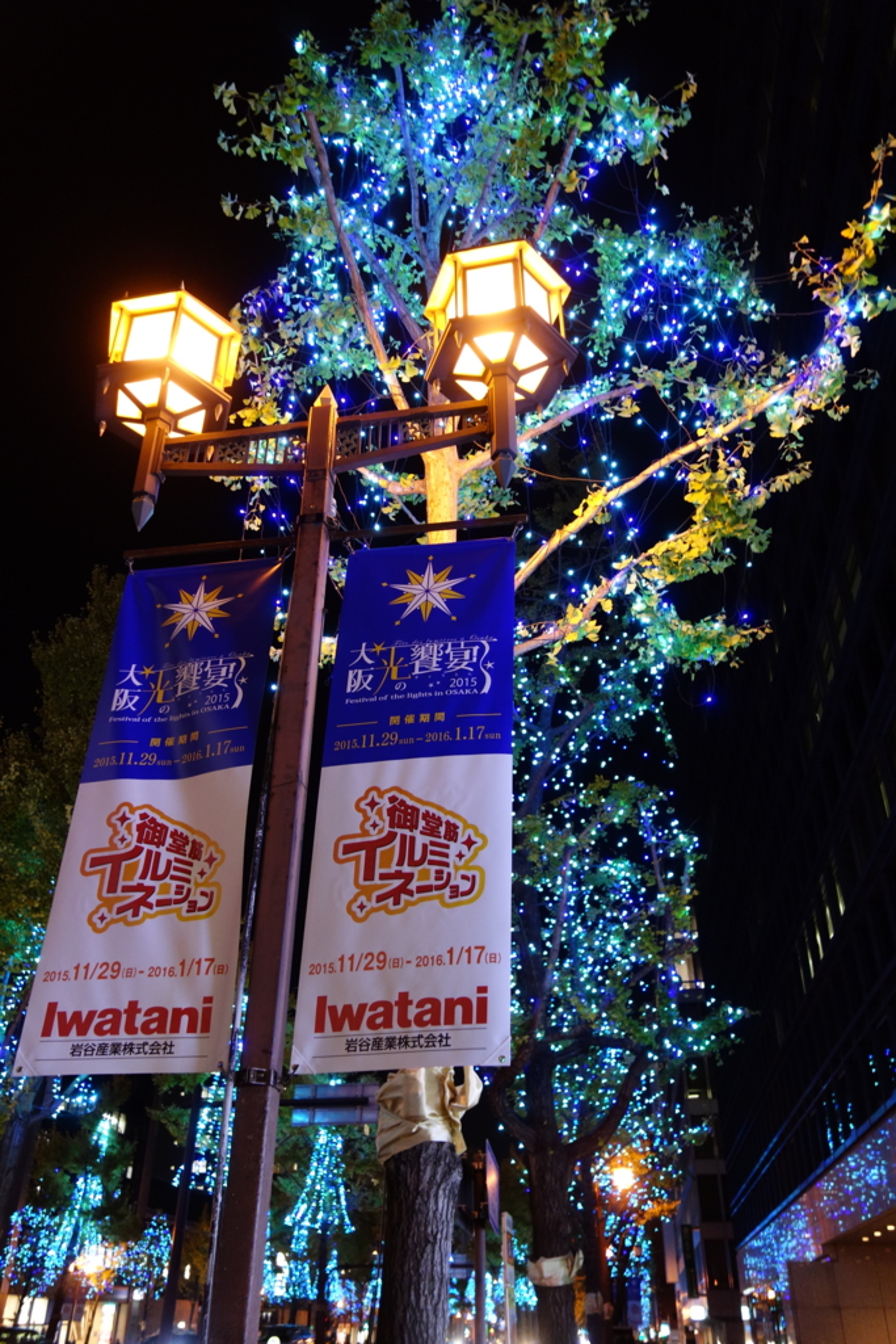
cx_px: 448
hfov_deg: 46.4
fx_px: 1045
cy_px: 672
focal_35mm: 28
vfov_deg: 65.5
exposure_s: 1/30
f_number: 1.8
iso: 400
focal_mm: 10.4
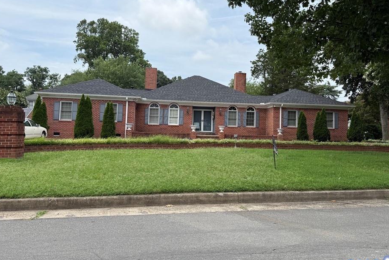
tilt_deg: +3.8
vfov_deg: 46.3
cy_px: 114
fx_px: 303
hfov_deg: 65.3
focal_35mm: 28
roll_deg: -2.2
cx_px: 213
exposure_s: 1/3953
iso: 80
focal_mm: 6.76
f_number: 1.78
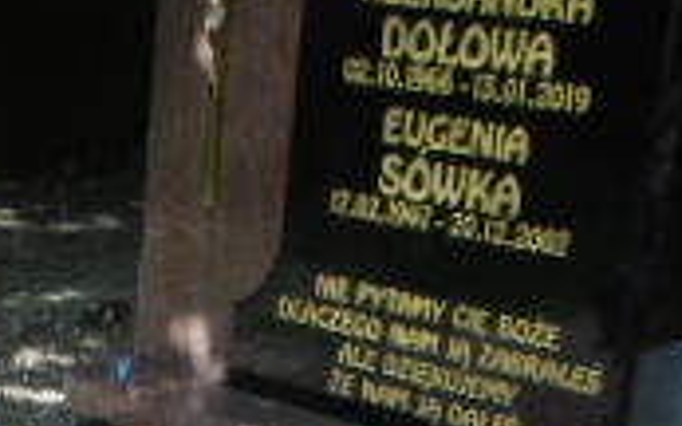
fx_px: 1747
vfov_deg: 13.3
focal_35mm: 94
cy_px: 580
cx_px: 71
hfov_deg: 21.6
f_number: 3.1
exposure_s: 1/320
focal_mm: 4.3
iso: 100
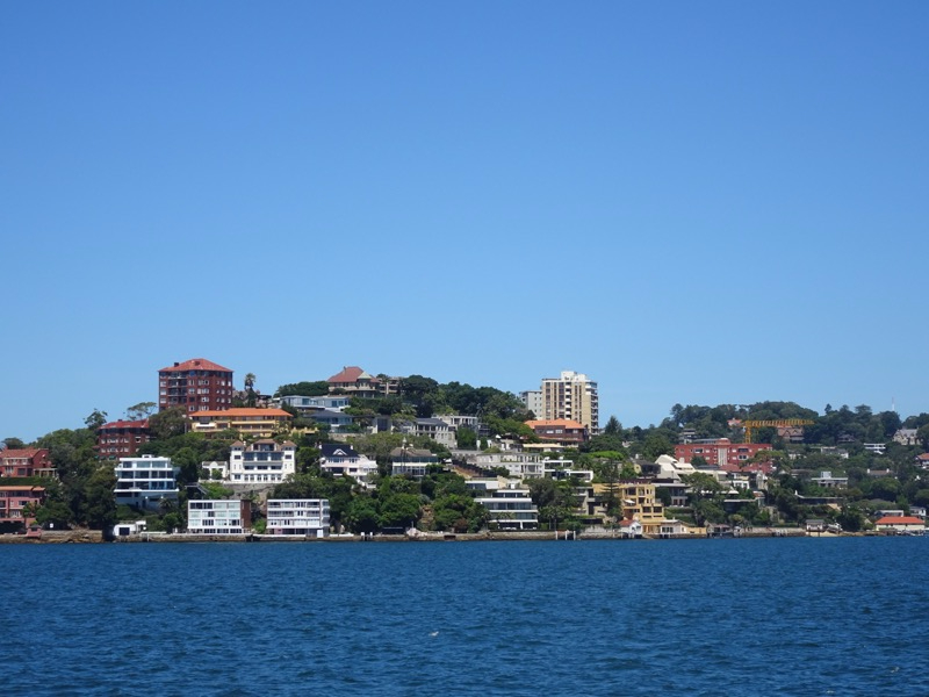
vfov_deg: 16.4
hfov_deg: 21.8
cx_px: 464
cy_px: 348
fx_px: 2415
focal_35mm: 90
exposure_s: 1/640
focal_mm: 15.45
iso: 80
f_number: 5
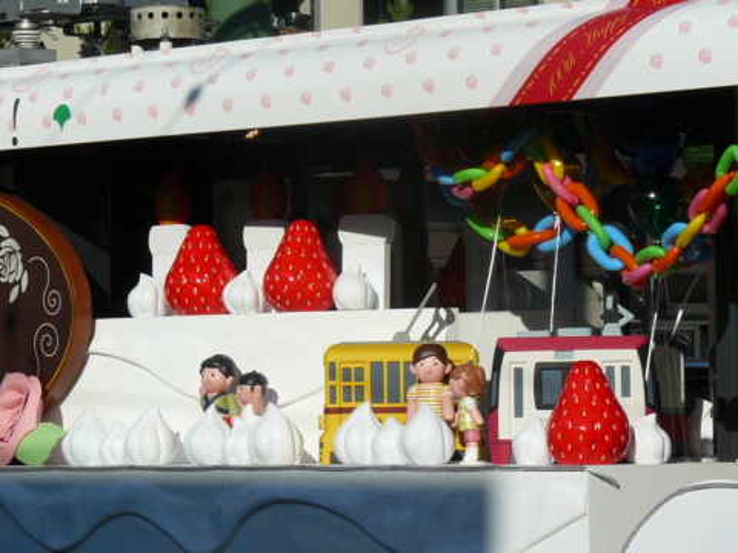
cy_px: 276
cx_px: 369
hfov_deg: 10.1
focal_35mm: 195
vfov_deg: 7.6
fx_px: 4157
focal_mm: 21.6
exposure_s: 1/1000
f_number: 5.6
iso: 100
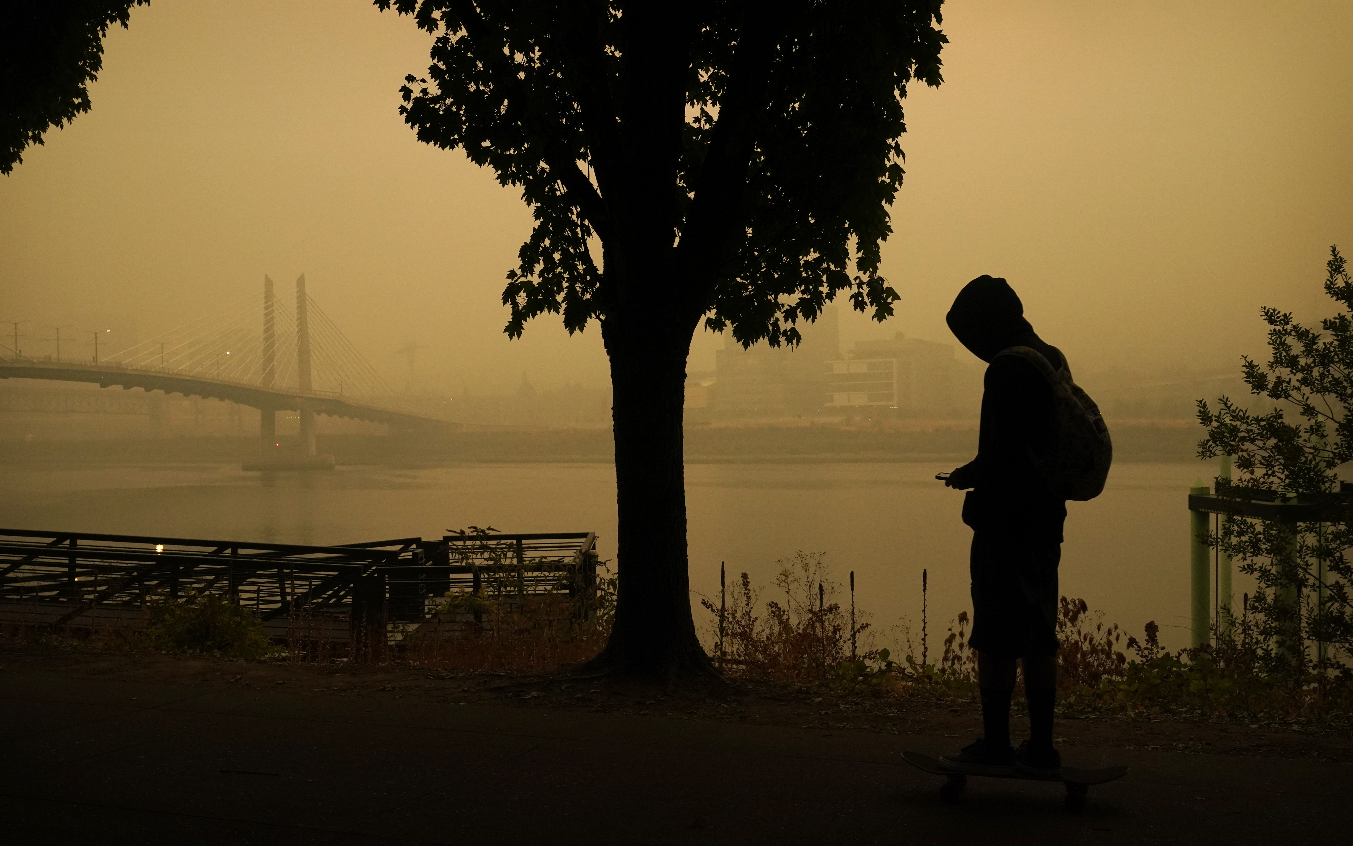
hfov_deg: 55.3
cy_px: 442
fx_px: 1291
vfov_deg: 36.3
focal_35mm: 35
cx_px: 671
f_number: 10
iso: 2500
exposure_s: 1/250
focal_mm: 34
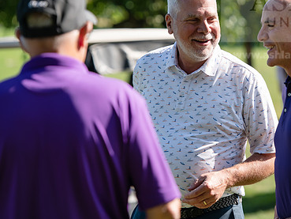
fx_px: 1842
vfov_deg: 6.8
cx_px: 197
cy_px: 72
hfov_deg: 9.0
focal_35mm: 219
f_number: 3.5
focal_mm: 145
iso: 100
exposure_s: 1/640
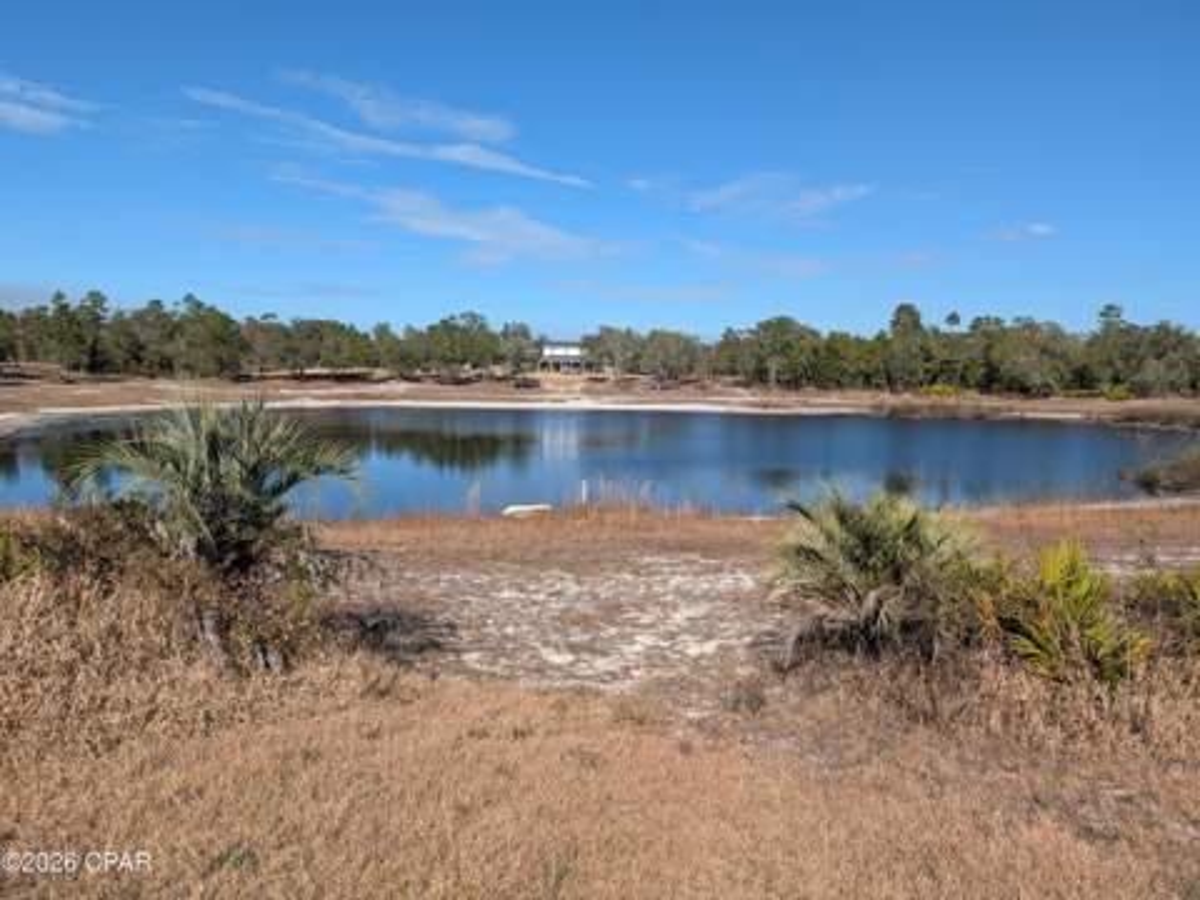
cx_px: 600
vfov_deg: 56.8
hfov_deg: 71.6
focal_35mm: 24
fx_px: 832
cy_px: 450
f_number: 1.68
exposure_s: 1/1178
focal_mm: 6.9
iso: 20
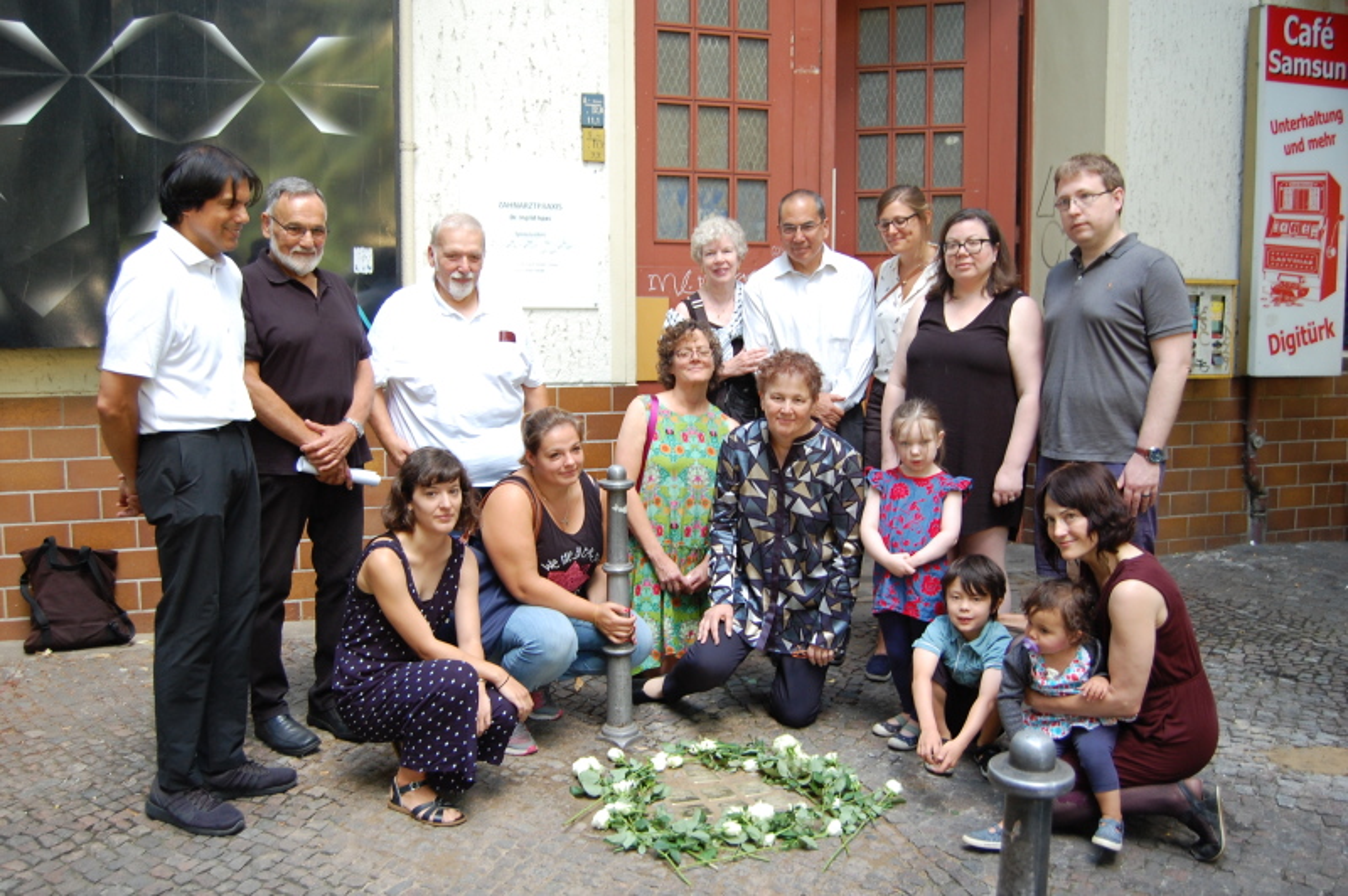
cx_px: 674
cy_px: 448
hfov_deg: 57.3
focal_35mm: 33
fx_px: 1235
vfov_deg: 39.9
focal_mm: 22
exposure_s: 1/60
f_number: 4
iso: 400
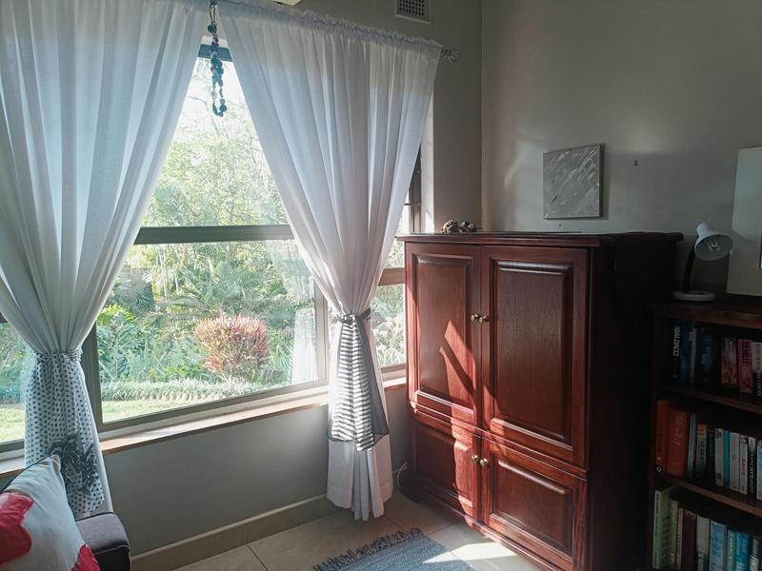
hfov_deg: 69.4
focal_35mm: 25
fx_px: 550
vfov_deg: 54.9
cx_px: 381
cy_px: 286
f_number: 1.7
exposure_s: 1/50
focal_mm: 4.7
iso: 160
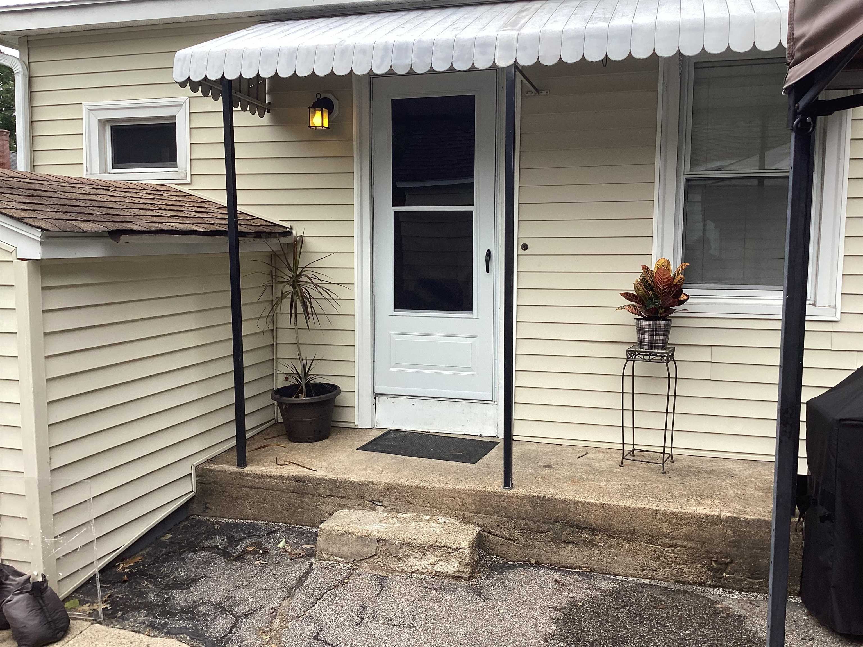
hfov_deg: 58.4
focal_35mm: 31
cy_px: 324
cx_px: 432
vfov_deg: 45.4
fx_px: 773
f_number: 2.4
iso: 25
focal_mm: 3.3
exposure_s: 1/337
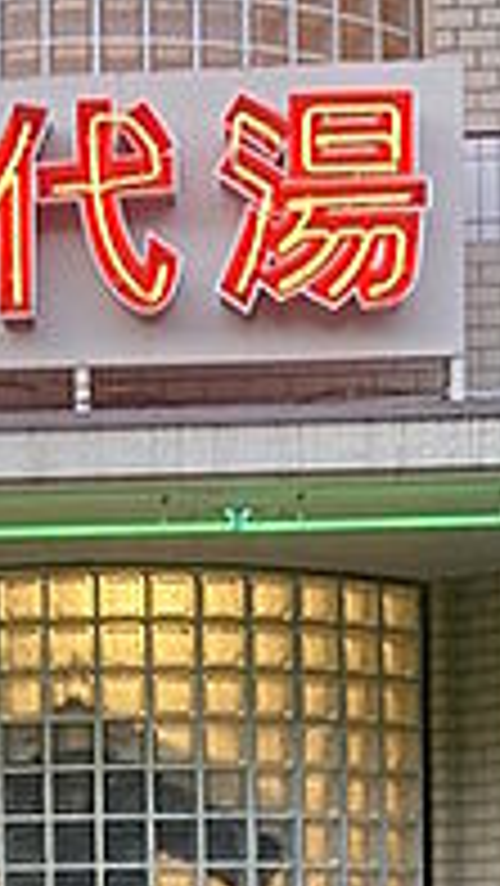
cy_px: 967
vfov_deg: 21.7
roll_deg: +0.7
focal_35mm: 93
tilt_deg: +1.1
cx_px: 149
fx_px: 2189
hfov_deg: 13.0
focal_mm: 3.99
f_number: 1.8
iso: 80
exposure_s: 1/50
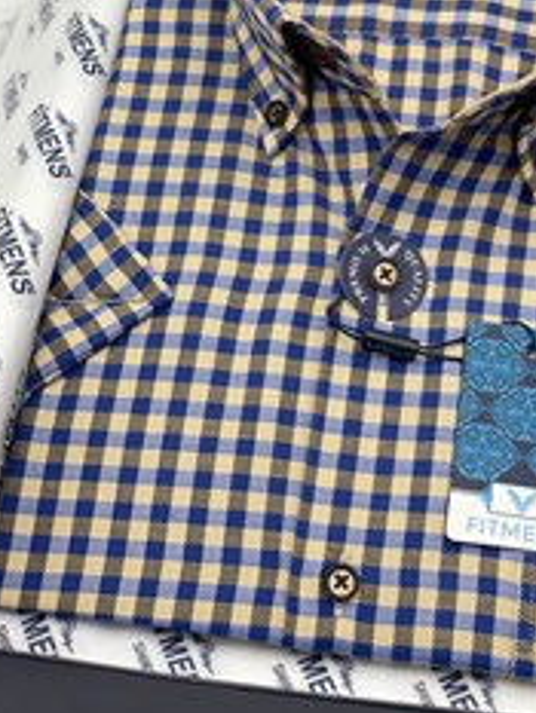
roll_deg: -2.1
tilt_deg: -42.7
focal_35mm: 92
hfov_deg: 16.0
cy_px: 115
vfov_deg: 21.0
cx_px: 380
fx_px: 1898
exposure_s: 1/100
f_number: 2
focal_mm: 6
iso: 25
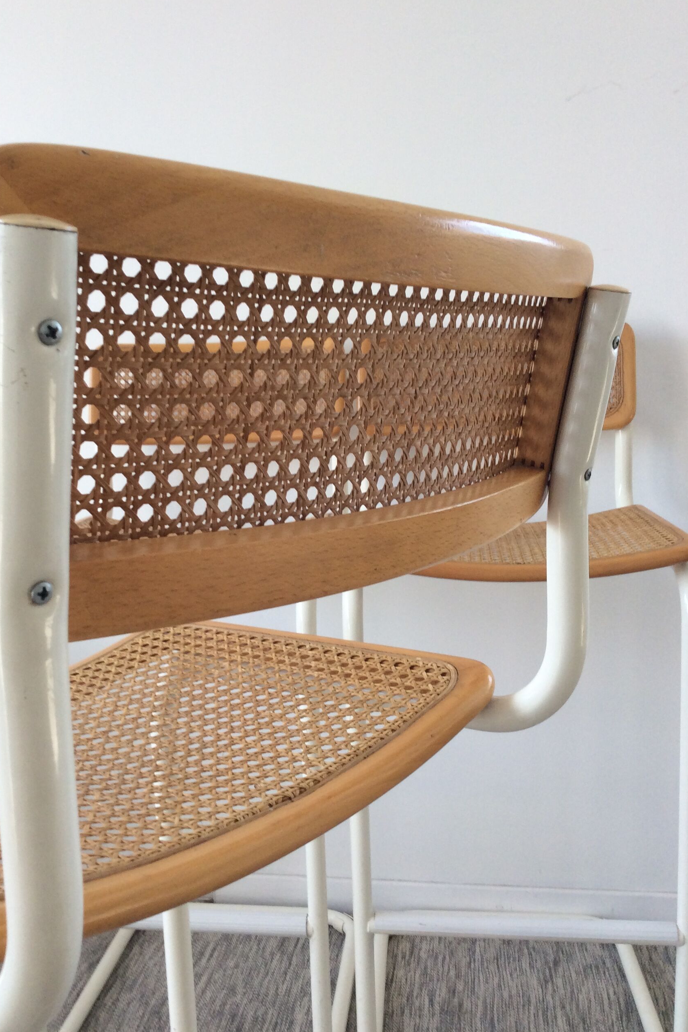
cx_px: 298
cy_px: 512
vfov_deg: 55.8
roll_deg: +2.5
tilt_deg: -8.6
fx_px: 975
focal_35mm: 34
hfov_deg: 38.8
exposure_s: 1/100
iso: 40
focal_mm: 3.3
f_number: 2.4
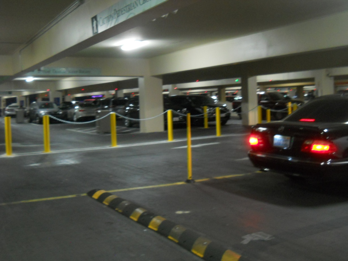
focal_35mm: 41
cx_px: 174
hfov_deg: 45.8
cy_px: 130
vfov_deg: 35.1
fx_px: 412
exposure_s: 1/13
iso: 400
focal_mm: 6.72
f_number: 3.1
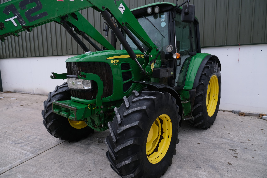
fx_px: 171
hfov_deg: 76.1
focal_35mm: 23
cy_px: 89
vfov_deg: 55.1
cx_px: 134
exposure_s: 1/140
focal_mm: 15
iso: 320
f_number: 5.6
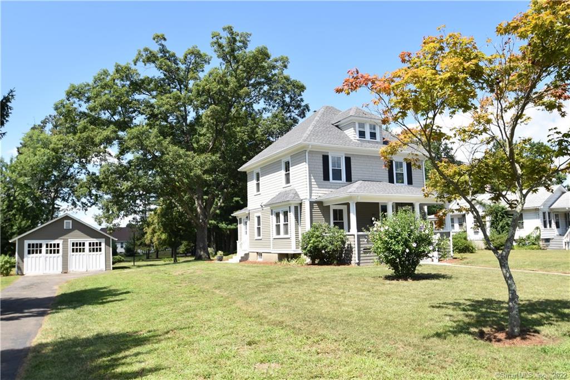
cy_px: 190
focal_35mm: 27
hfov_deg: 67.4
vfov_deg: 47.9
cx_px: 285
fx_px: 427
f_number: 9
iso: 200
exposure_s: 1/320
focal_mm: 18
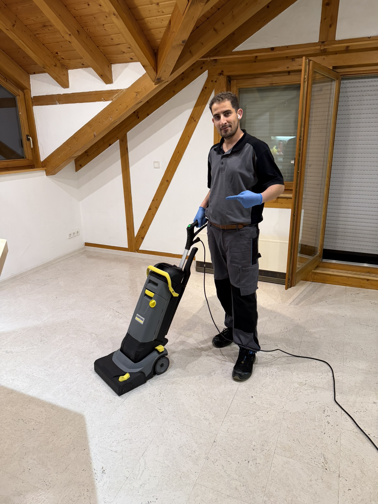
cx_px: 189
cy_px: 252
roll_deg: +1.5
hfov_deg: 56.8
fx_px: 349
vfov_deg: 71.6
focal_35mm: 24
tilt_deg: -17.8
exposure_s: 1/50
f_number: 1.78
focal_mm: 6.76
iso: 200
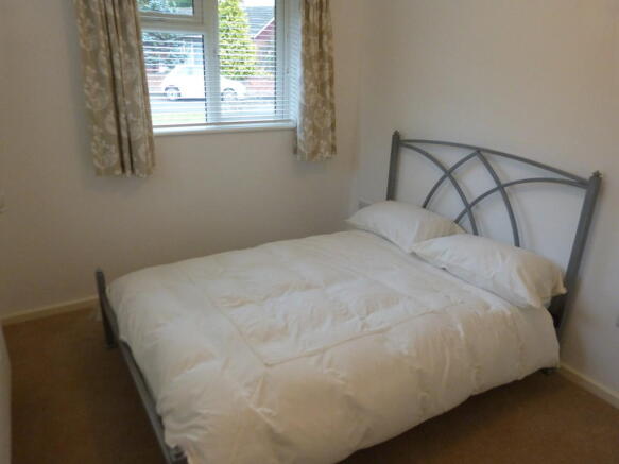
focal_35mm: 25
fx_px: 447
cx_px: 310
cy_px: 232
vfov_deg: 54.9
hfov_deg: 69.4
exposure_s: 1/60
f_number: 2.8
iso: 400
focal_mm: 4.5
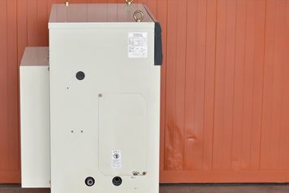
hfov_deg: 17.5
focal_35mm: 117
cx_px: 99
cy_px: 134
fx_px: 938
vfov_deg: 11.7
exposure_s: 1/640
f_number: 6.3
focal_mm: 55
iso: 1250
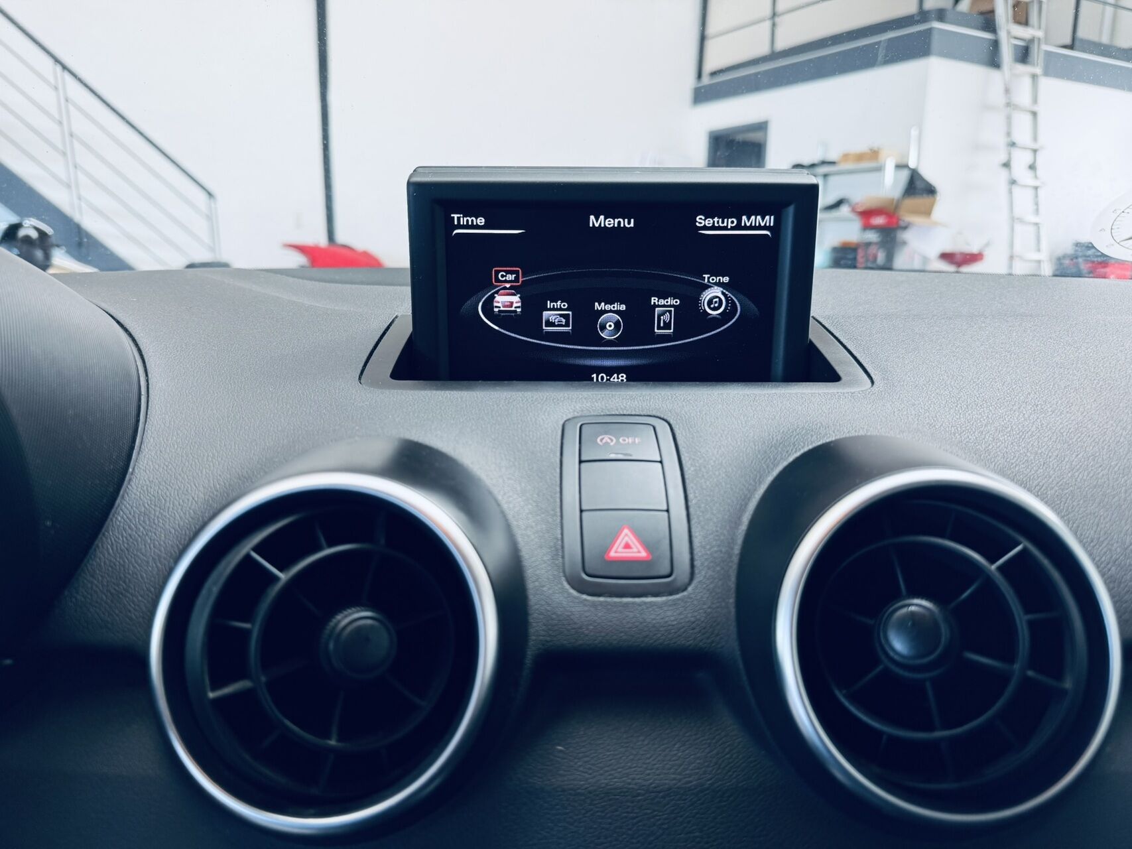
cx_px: 566
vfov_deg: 56.8
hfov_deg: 71.6
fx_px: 785
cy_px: 424
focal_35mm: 24
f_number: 1.78
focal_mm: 6.76
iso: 64
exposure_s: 1/75
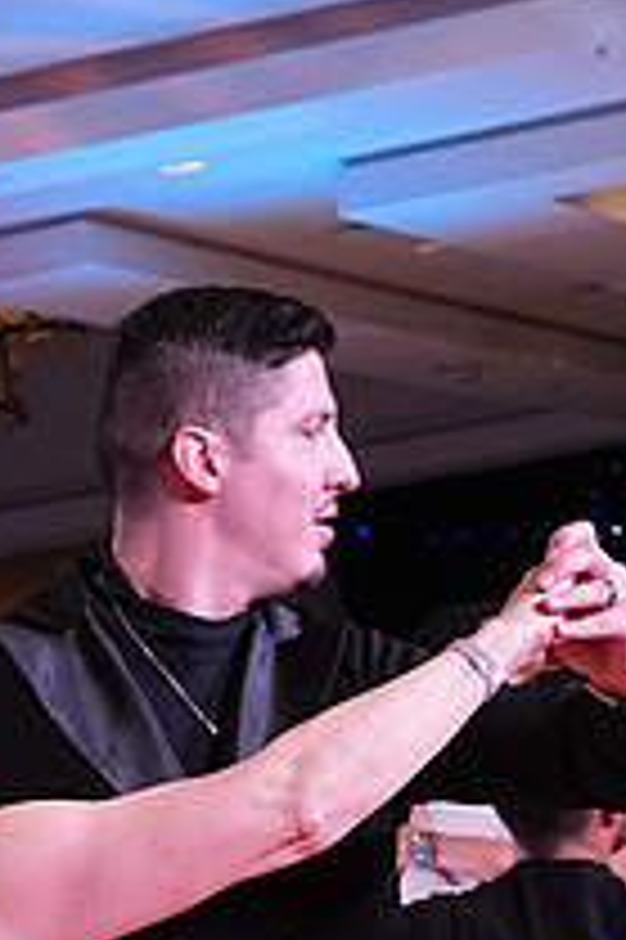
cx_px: 236
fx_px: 5512
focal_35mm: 211
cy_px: 1286
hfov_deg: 6.5
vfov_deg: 9.6
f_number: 6.3
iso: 3200
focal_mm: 51
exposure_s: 1/320
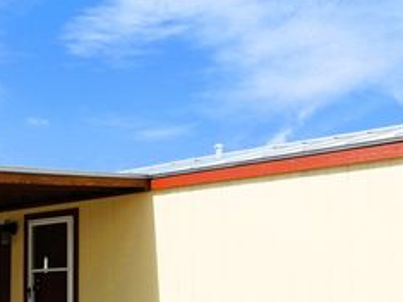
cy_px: 258
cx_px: 55
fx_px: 593
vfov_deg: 27.7
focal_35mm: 51
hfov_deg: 35.7
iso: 100
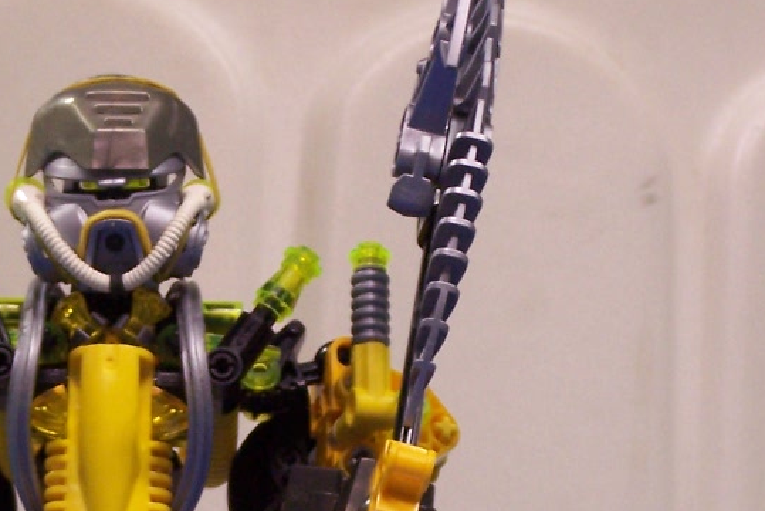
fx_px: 5166
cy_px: 640
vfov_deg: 5.6
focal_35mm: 243
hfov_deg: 8.5
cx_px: 149
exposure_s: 1/8
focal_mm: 17.5
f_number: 3.2
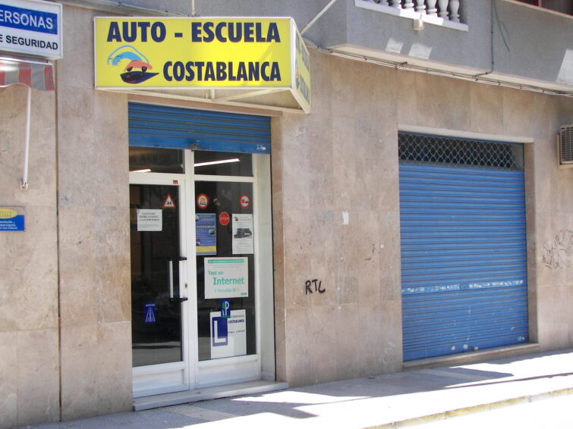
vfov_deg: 24.4
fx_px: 993
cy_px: 217
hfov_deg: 32.2
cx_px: 285
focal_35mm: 60
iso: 50
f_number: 2.8
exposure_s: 1/200
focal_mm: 9.9
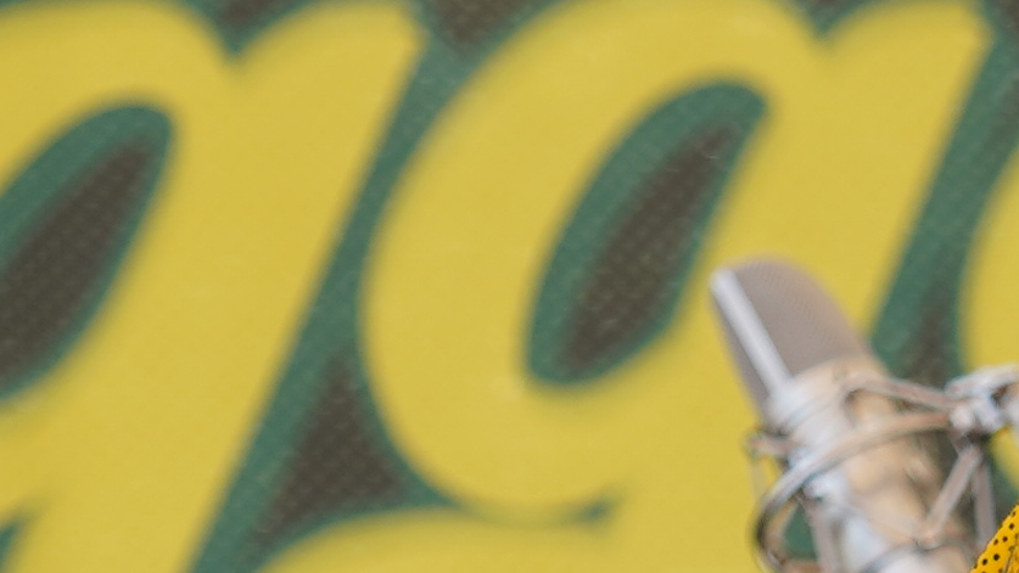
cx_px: 1437
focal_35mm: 571
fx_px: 15430
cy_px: 170
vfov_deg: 2.1
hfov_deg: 3.8
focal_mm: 76
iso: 100
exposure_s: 1/200
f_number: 4.5
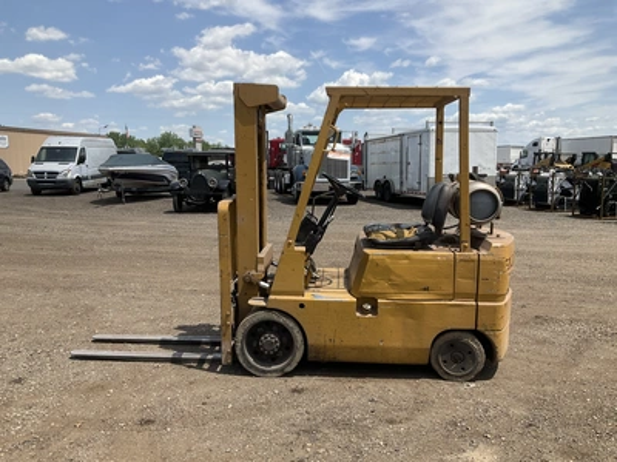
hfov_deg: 61.7
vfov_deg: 48.2
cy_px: 231
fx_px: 517
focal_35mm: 29
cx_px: 308
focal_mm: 3
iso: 25
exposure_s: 1/2141
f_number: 1.8
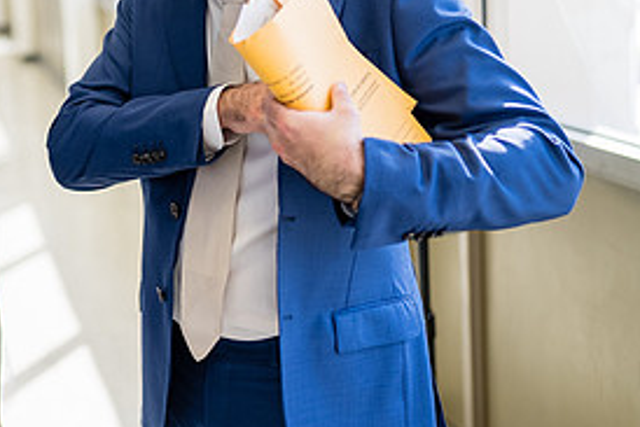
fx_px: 1316
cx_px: -7
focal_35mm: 74
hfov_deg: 25.9
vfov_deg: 18.4
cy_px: 181
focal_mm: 35
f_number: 1.4
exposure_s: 1/200
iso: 100
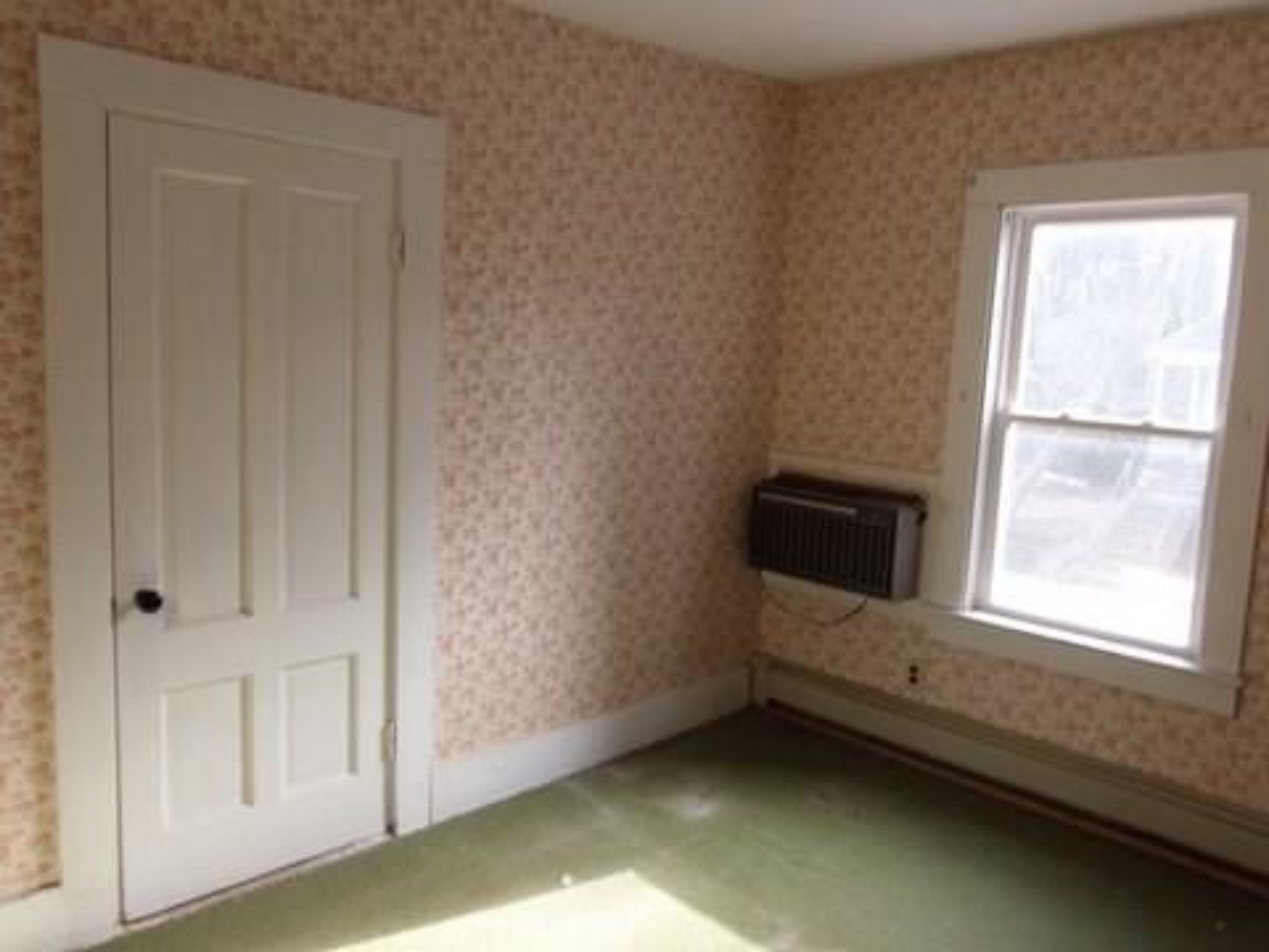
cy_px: 476
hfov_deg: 67.3
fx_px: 953
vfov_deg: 53.1
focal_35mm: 26
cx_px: 634
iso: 100
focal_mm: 4.66
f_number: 3.2
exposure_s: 1/30
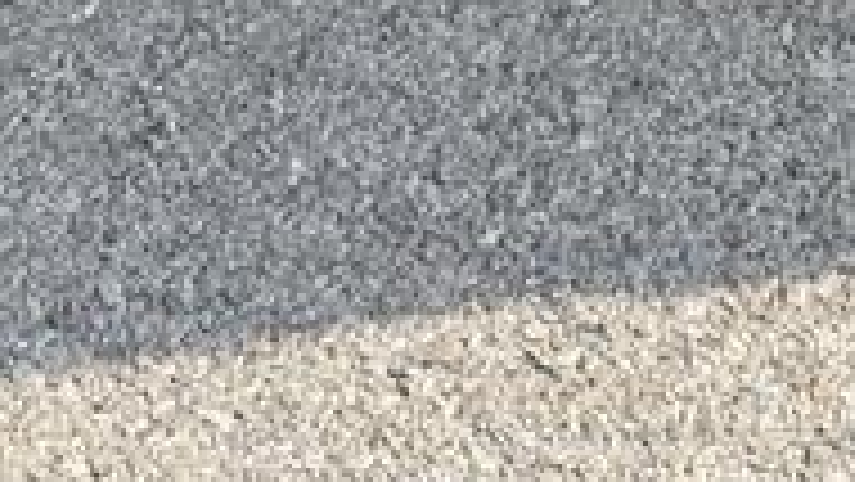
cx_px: 752
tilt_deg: -21.6
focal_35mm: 141
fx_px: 3198
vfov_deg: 7.4
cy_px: -1063
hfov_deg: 15.1
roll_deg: -1.3
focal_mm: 6.76
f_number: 1.78
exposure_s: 1/1949
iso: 80
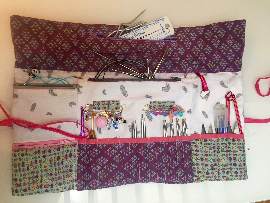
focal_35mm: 29
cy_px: 102
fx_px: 226
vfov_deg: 48.2
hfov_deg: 61.7
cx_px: 135
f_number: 2.2
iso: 64
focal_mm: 4.15
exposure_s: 1/33
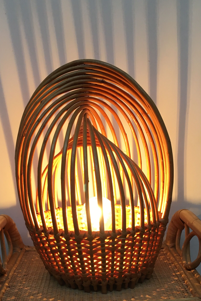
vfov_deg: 40.0
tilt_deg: -12.3
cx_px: 87
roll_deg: +0.9
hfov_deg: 27.5
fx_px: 410
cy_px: 193
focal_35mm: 49
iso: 25
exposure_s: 1/33
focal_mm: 4.15
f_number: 2.2
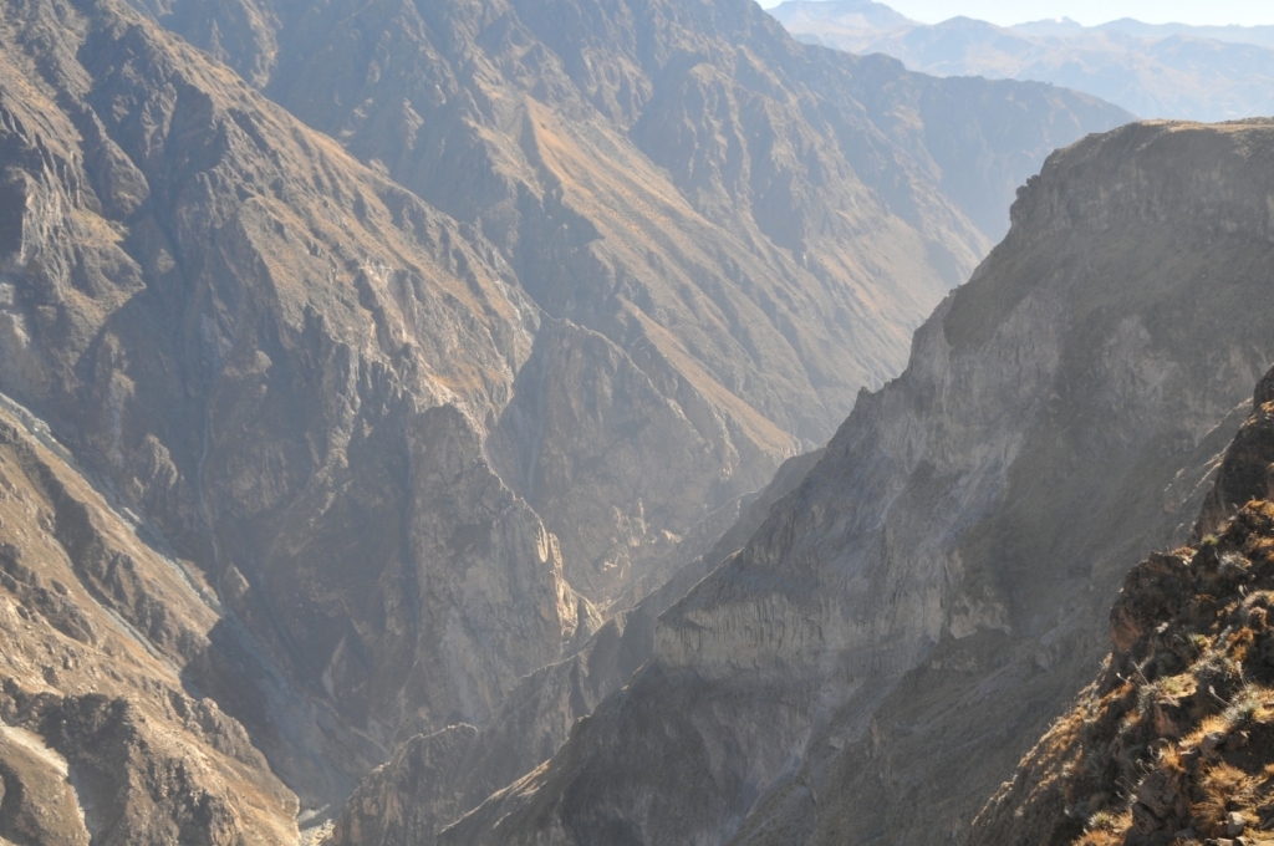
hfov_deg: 49.6
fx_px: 1378
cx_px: 637
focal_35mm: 39
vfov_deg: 34.1
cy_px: 423
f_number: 8
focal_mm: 26
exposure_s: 1/250
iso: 200
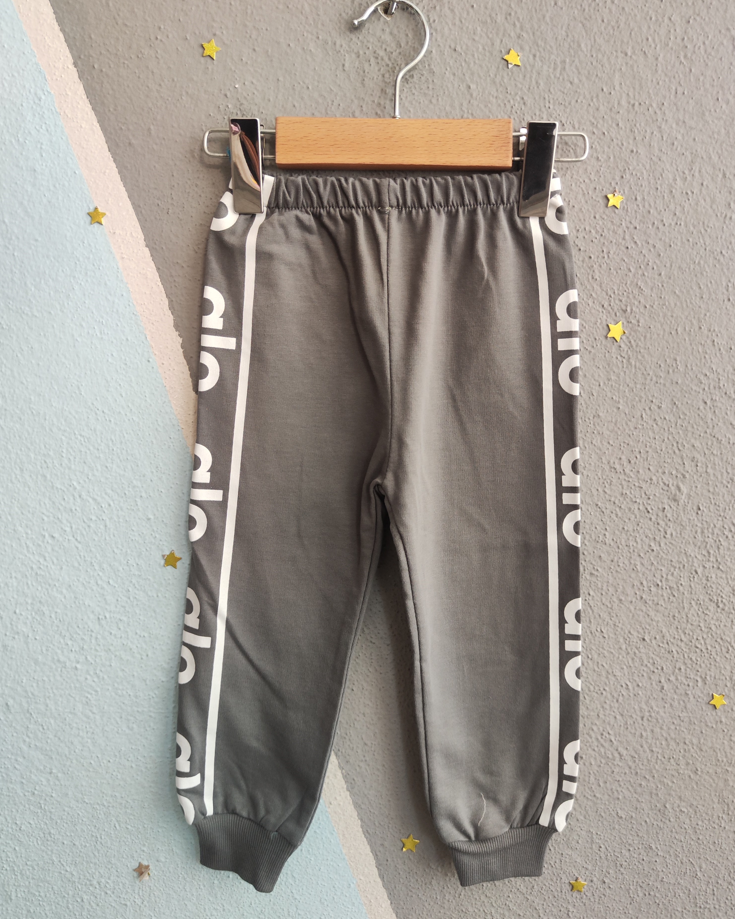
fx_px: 707
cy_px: 453
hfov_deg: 54.9
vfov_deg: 66.0
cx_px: 373
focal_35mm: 26
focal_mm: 5.59
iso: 310
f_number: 1.88
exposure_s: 1/50
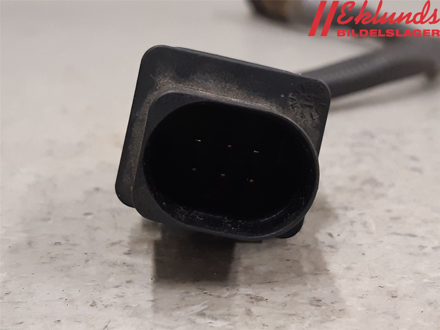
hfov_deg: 67.3
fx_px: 330
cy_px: 165
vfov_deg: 53.1
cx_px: 220
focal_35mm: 26
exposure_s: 1/50
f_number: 1.7
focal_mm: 3.93
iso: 160
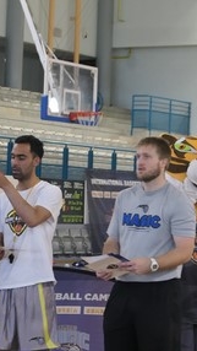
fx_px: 1336
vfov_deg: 14.9
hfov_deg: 8.4
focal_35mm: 144
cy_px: 187
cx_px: 31
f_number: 2.8
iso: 640
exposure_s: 1/100
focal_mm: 19.9
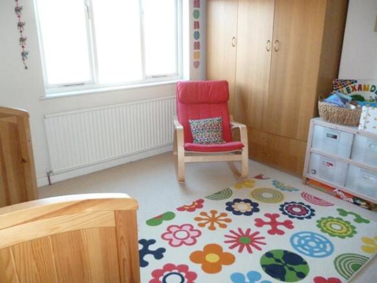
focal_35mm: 28
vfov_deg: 49.7
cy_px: 142
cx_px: 188
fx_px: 305
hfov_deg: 63.5
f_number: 3.1
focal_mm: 5
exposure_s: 1/60
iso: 500
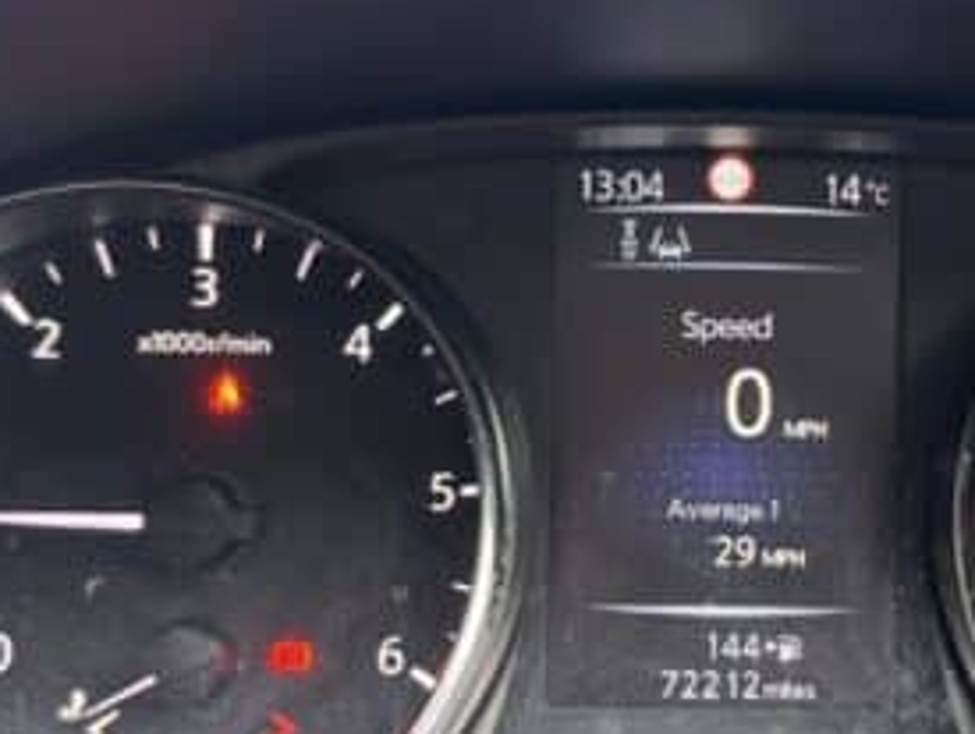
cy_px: 381
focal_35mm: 61
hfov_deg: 31.2
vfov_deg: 24.1
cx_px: 713
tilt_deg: -21.7
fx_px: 1720
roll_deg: +0.0
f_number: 1.78
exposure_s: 1/56
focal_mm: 6.76
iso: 500
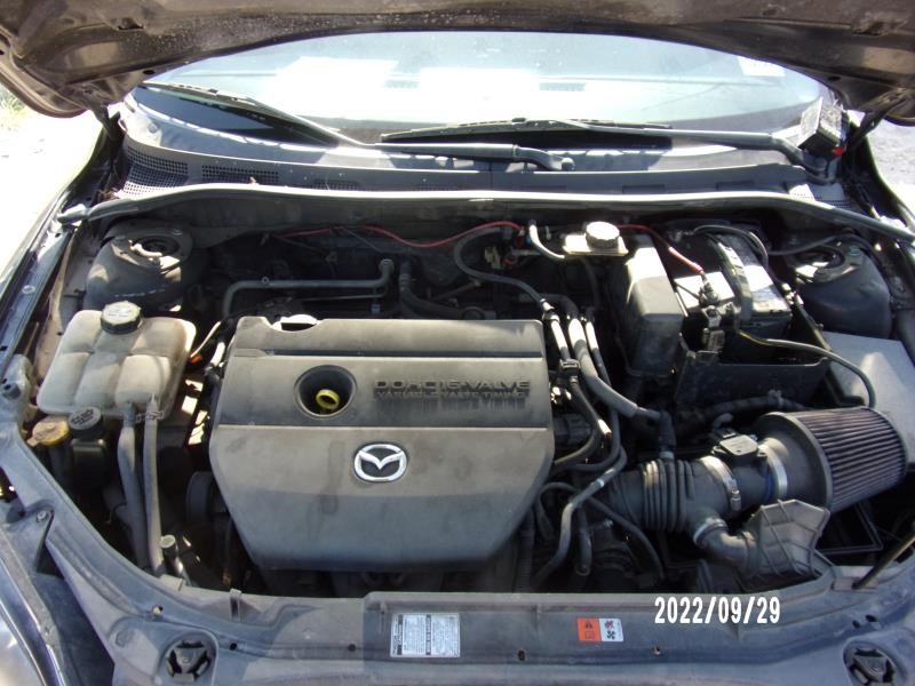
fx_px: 634
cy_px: 343
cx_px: 458
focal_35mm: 24
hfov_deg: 71.6
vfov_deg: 56.8
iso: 80
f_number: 3.3
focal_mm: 4.3
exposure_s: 1/125
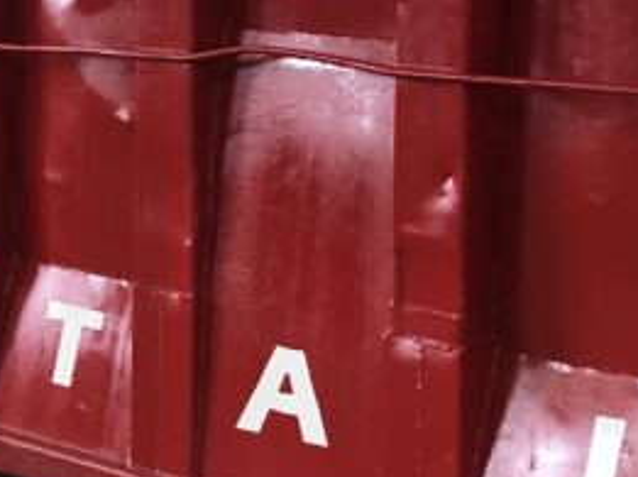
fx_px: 2025
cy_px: 154
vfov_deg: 13.4
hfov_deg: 17.0
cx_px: -154
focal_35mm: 110
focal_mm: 3.99
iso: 64
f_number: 1.8
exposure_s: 1/15
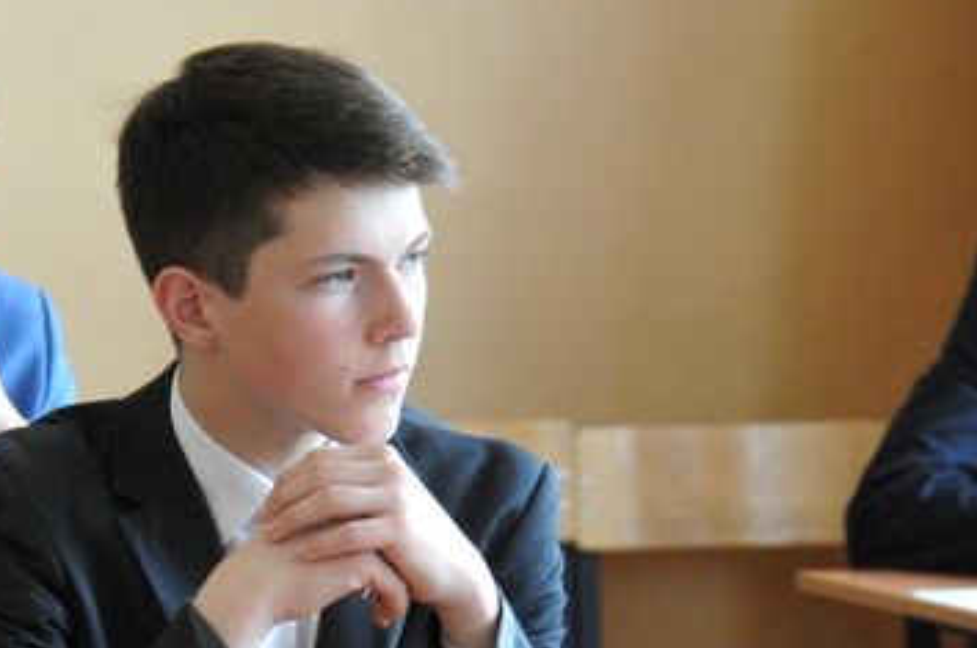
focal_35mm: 372
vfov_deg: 3.7
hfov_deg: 5.5
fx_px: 10082
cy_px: 389
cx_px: 94
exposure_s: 1/60
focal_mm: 125
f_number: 5.6
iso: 3200
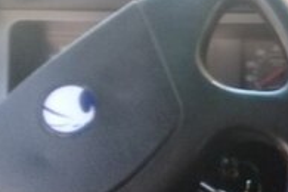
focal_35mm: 109
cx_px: 477
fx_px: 872
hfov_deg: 16.5
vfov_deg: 12.5
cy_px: 148
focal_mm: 3.3
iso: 50
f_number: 2.2
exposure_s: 1/33
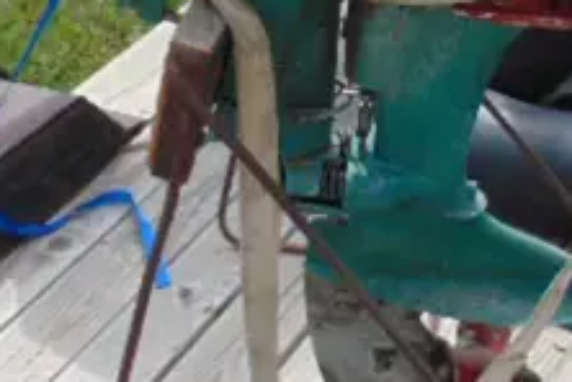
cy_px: 83
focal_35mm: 75
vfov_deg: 18.0
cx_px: 348
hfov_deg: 26.9
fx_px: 1192
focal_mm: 4.5
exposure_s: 1/800
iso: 80
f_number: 3
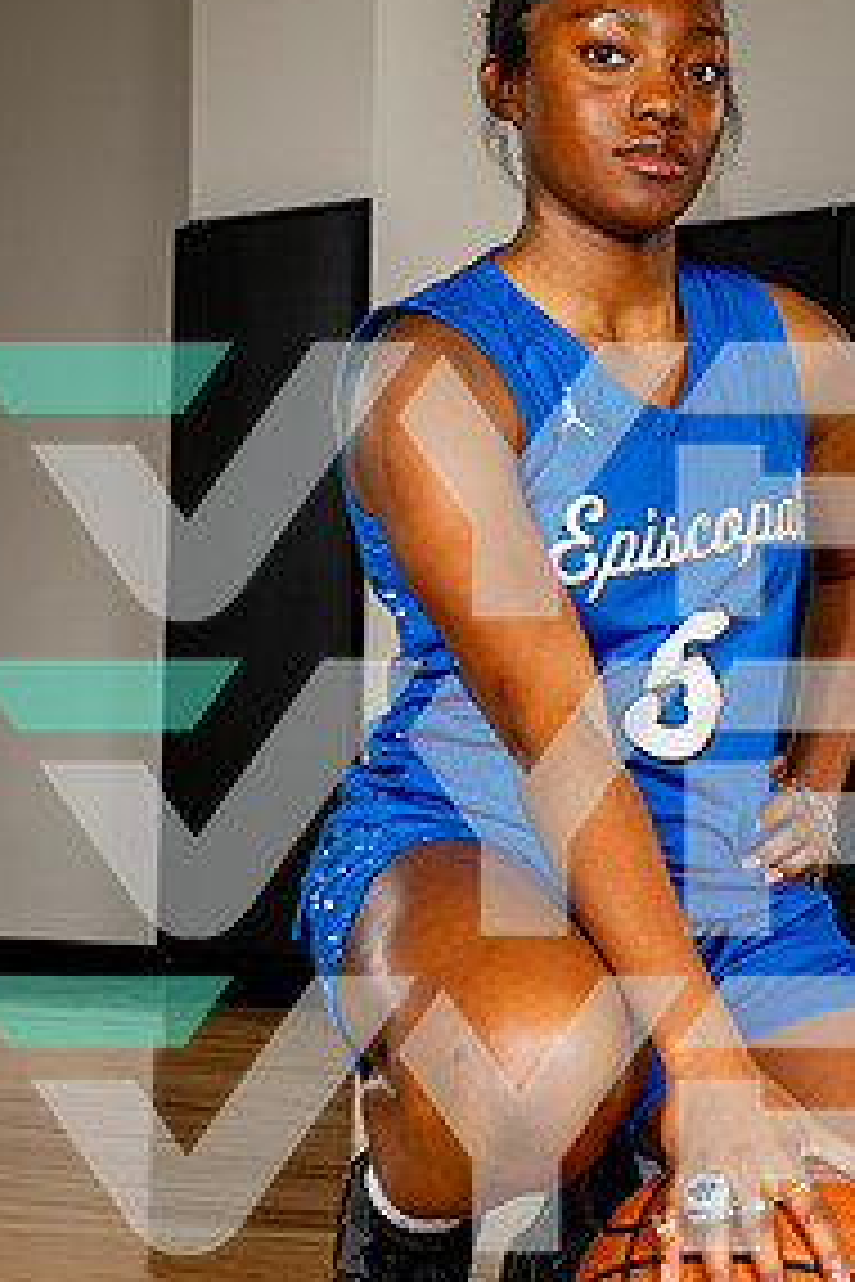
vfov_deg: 20.8
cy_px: 801
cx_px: 634
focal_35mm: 98
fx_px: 3491
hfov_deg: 13.9
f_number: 8
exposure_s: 1/500
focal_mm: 62
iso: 250
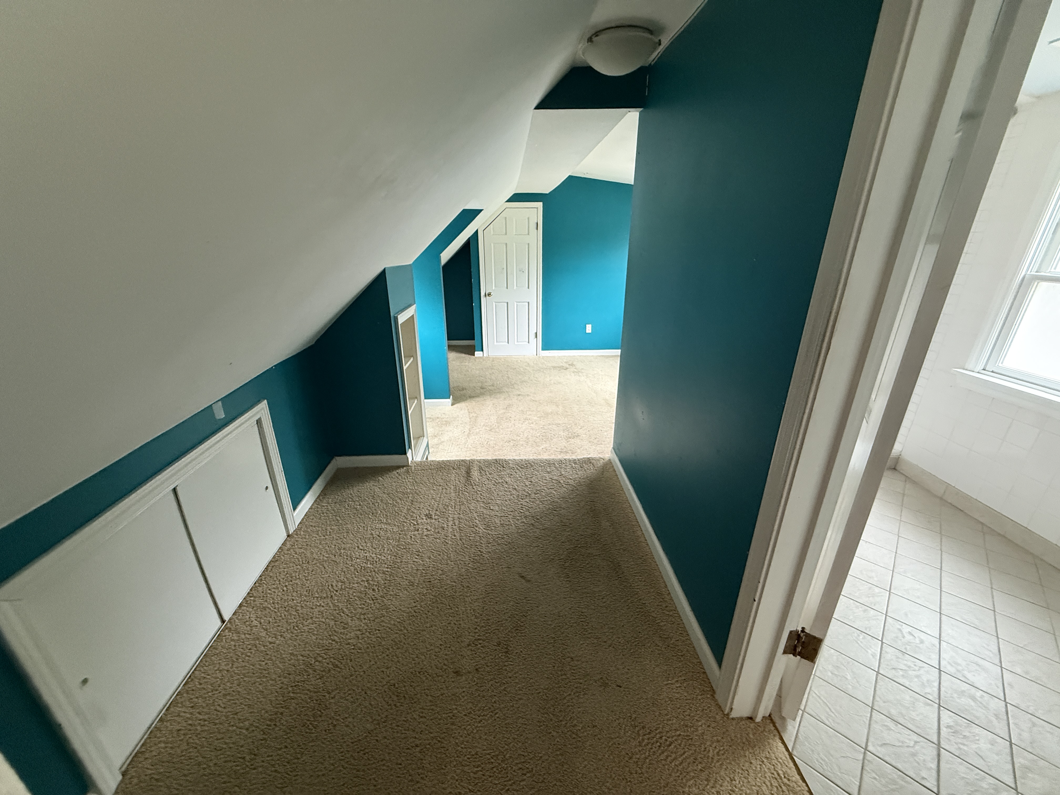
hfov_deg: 102.1
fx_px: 429
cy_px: 398
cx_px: 530
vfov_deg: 85.7
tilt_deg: -20.1
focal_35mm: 14
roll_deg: +1.6
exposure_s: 1/60
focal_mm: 2.22
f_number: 2.2
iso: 640
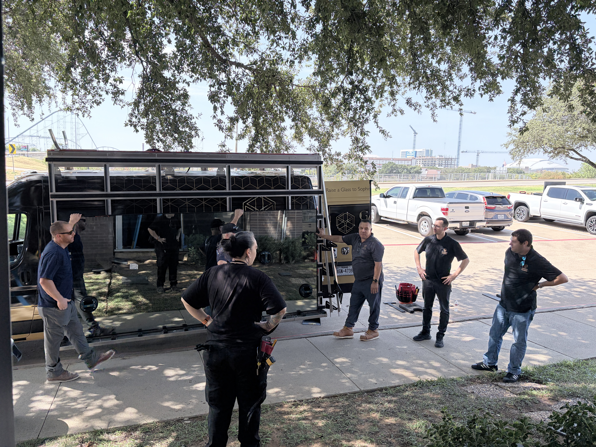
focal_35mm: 26
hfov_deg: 67.3
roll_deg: -3.3
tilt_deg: -7.2
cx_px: 298
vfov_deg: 53.1
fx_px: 448
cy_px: 224
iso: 64
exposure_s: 1/1550
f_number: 1.6
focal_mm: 5.96
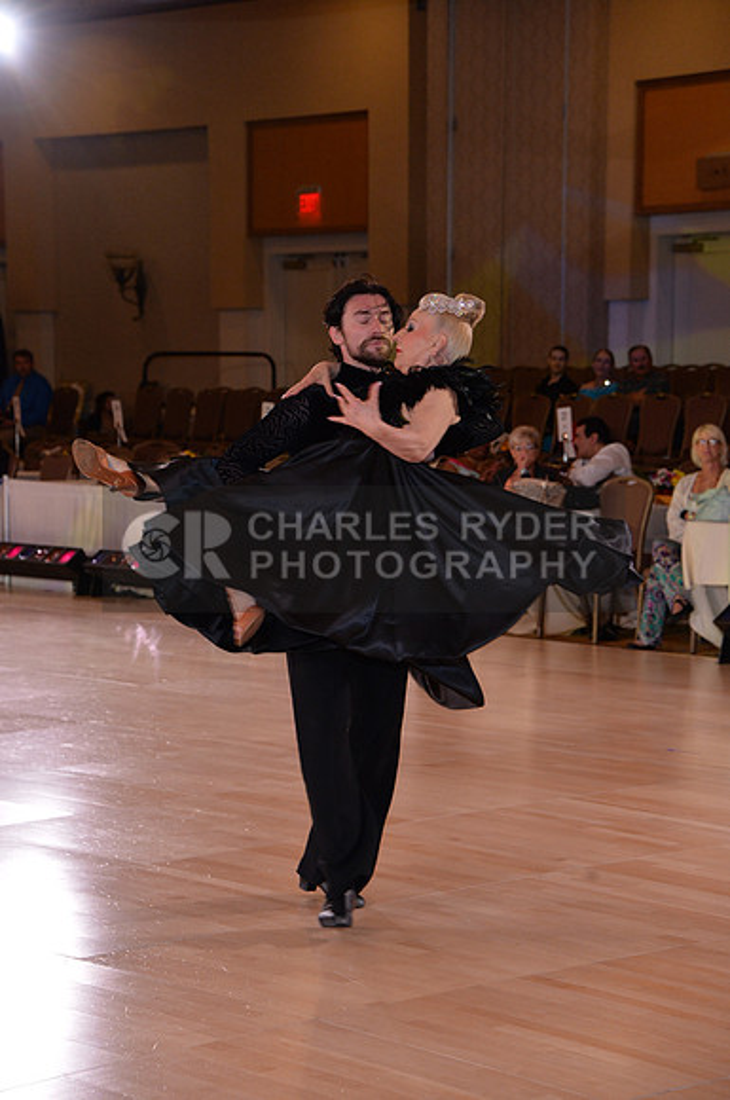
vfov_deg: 22.2
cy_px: 550
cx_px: 365
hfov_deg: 14.8
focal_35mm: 92
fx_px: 2807
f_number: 5.6
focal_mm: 92
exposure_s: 1/250
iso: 2000
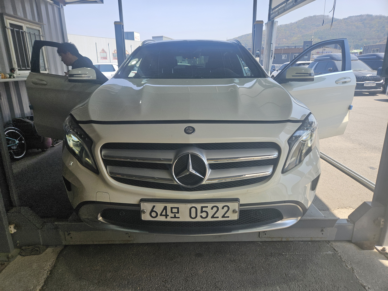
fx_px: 258
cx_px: 194
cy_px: 146
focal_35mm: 23
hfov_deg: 73.9
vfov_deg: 58.9
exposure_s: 1/2000
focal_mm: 5.4
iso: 80
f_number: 1.8
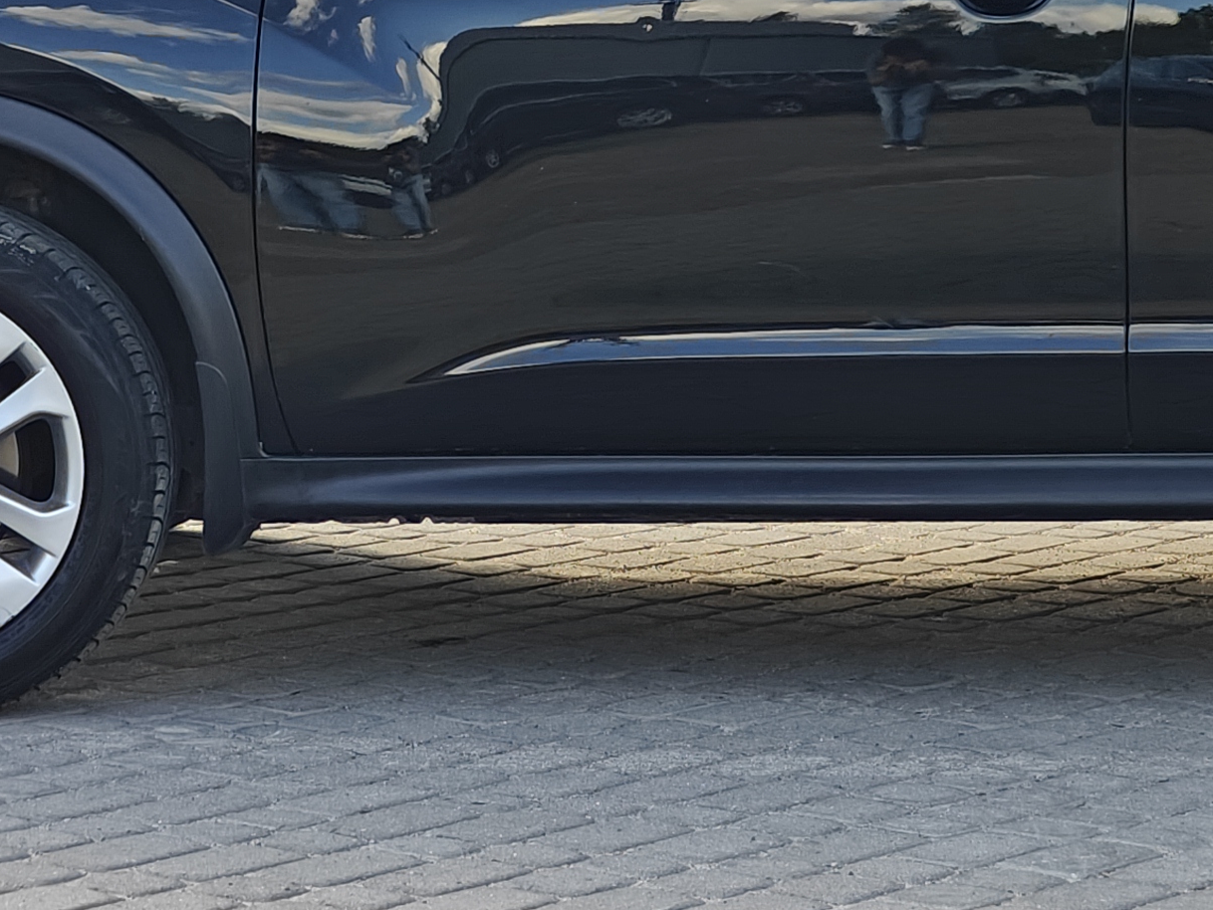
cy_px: -5
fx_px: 4241
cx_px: 871
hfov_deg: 16.2
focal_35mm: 121
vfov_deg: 12.1
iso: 50
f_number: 2
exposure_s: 1/517
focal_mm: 7.08
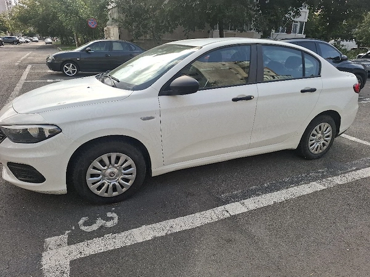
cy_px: 138
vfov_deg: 58.9
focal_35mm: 23
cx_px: 185
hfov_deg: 73.9
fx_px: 246
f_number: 1.8
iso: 50
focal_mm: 5.54
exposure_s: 1/526
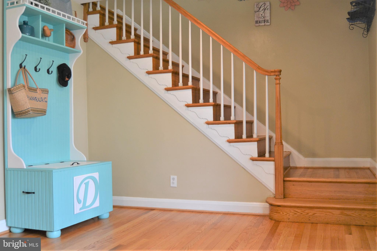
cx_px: 188
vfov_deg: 40.0
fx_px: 346
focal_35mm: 33
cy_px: 126
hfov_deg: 57.2
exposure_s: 1/60
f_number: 3.5
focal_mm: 22
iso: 450
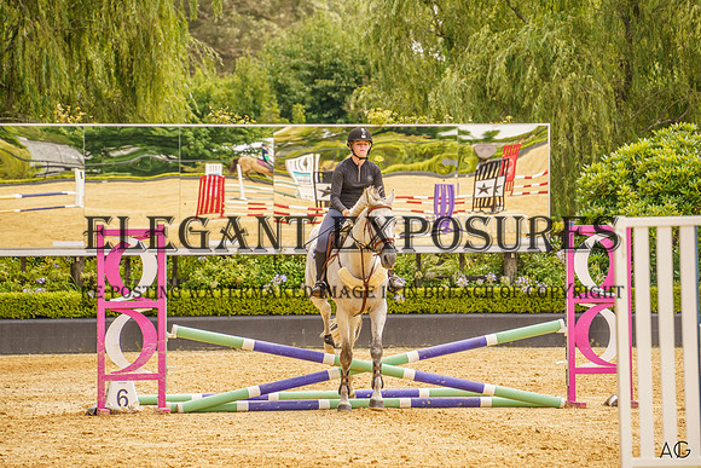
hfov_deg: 8.9
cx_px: 370
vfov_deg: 5.9
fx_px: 4525
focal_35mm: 232
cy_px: 232
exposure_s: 1/1600
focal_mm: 200
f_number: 5.6
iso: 800
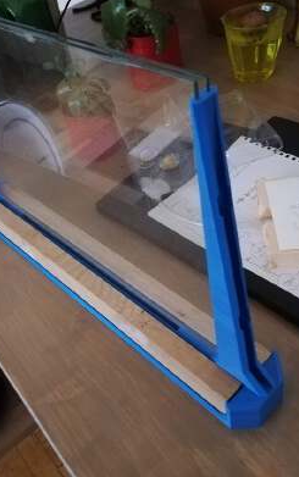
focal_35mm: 39
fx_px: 508
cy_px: 234
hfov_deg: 32.7
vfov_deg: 50.4
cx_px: 114
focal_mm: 3.81
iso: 1000
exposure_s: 1/16.7
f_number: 2.2
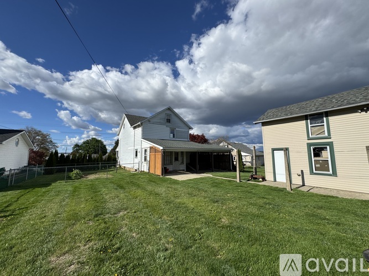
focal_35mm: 14
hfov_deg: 102.1
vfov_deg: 85.7
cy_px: 138
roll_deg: +0.5
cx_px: 184
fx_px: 149
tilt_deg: +5.9
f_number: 2.2
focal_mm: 2.22
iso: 50
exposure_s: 1/3247
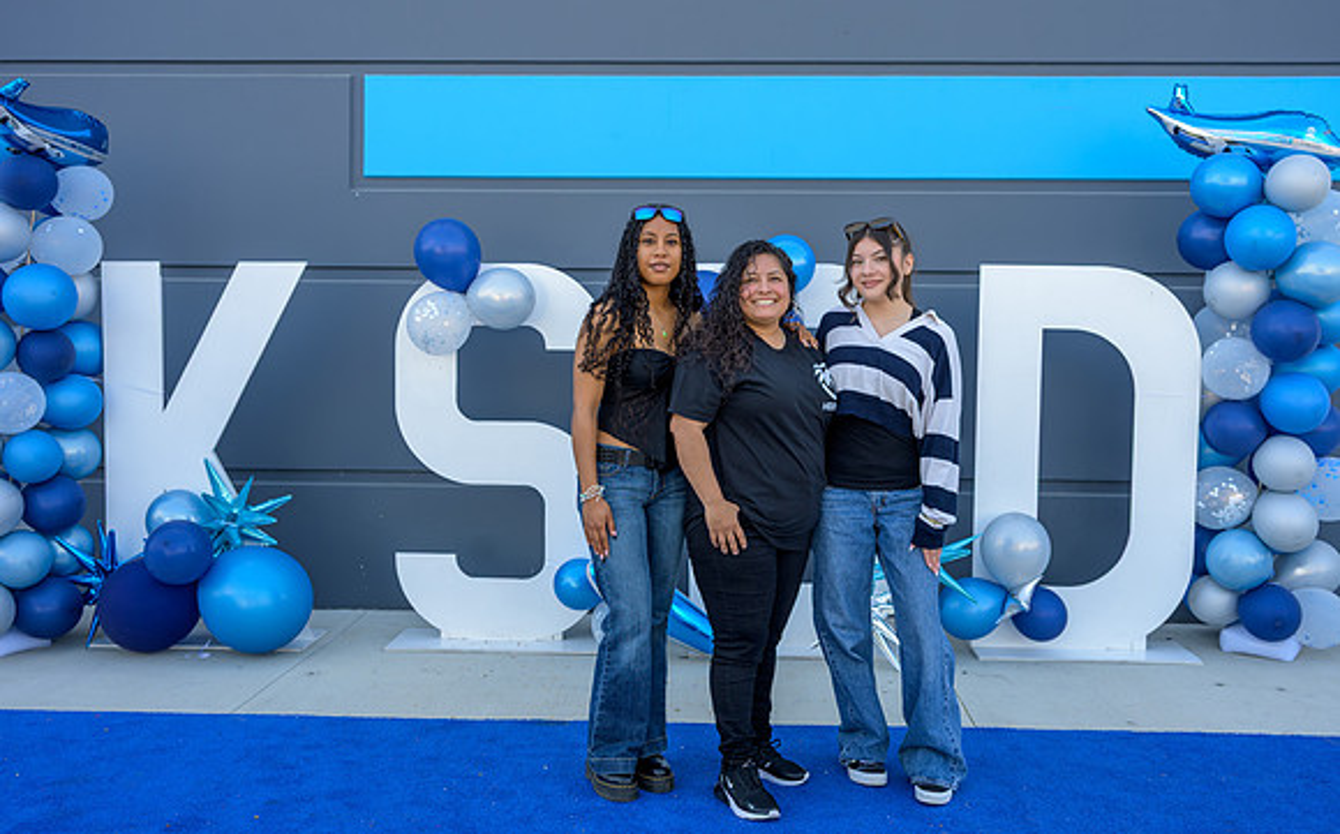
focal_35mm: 33
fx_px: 1212
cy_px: 372
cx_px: 694
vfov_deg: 37.9
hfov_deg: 57.9
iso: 100
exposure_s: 1/200
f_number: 4
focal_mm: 31
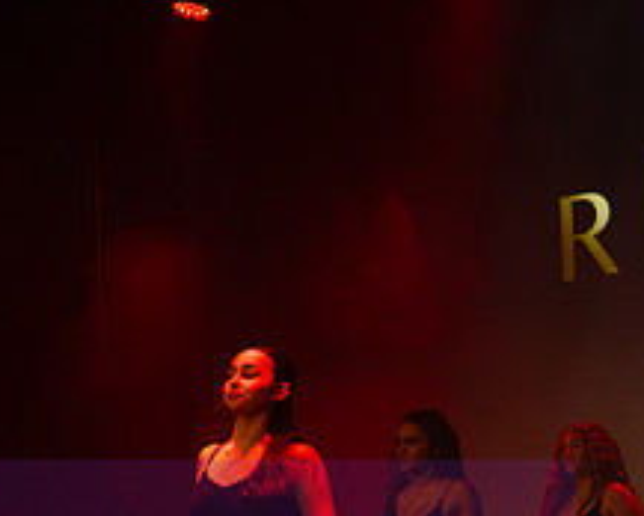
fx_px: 2785
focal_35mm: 146
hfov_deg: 12.7
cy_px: 427
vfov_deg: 10.6
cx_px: -228
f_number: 5
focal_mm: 50
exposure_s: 1/200
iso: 4000
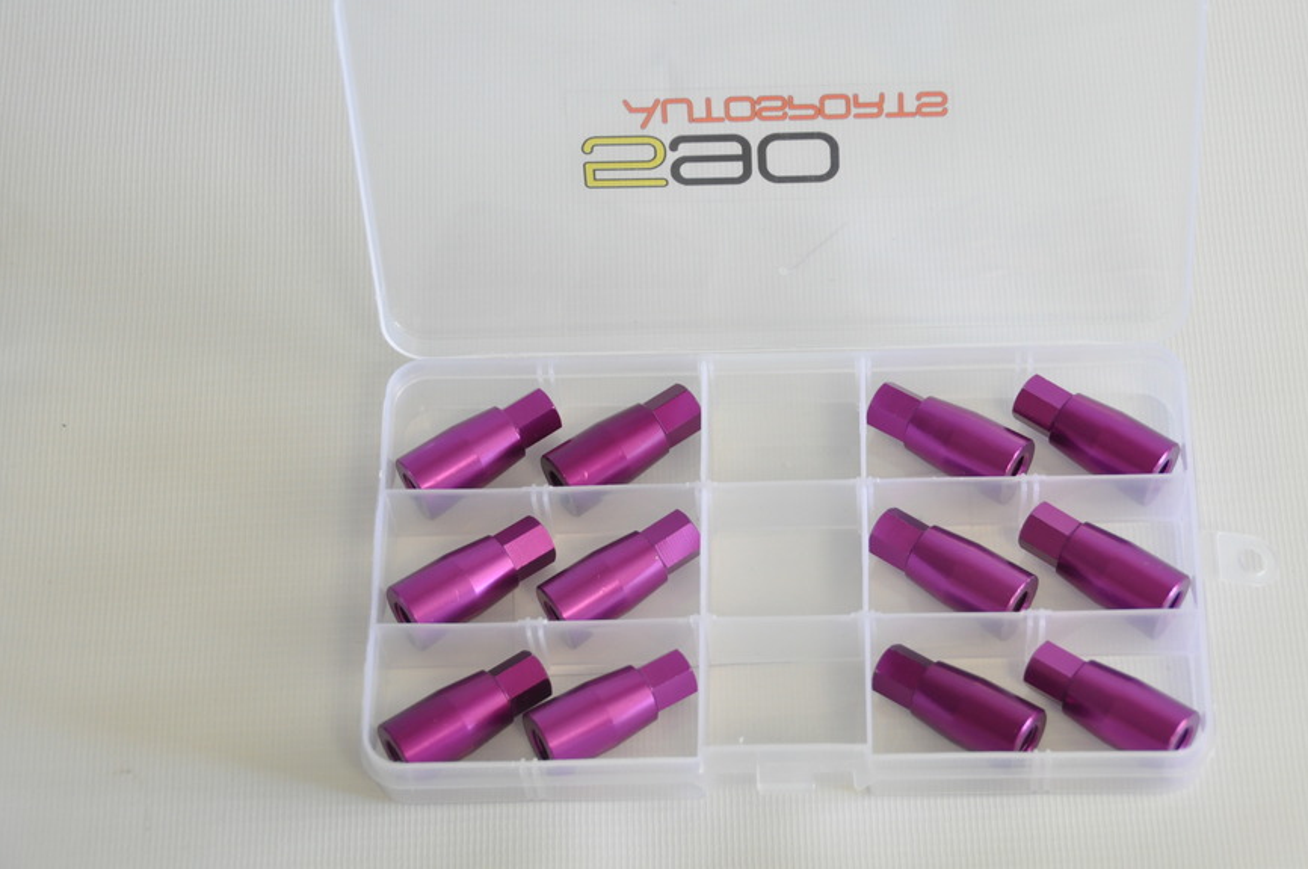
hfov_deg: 20.9
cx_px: 772
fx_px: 3541
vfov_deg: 14.0
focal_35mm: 98
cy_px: 391
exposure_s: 1/40
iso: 800
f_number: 5
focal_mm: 55
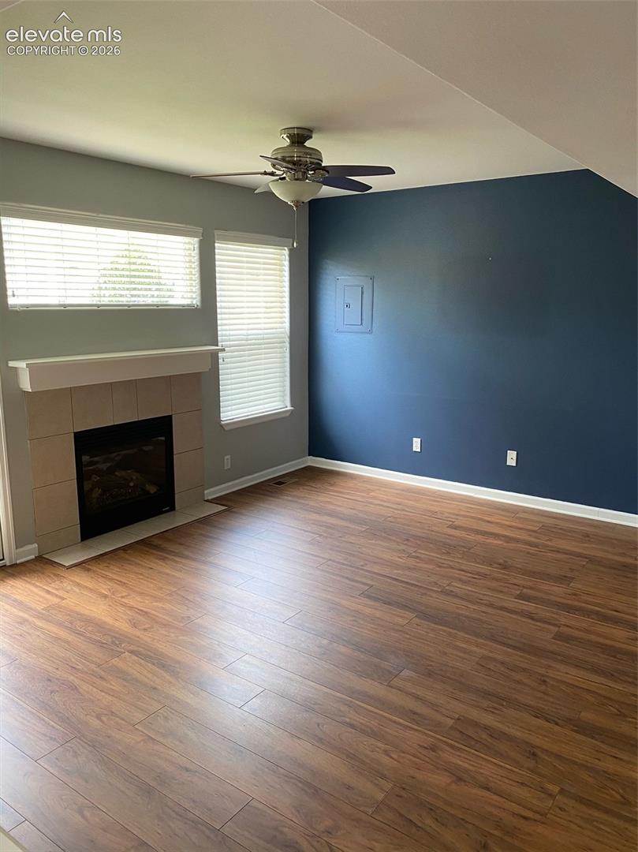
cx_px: 319
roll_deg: -0.2
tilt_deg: -9.6
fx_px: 639
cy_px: 426
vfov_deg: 67.3
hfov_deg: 53.0
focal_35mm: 26
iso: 125
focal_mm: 4.25
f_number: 1.8
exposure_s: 1/82
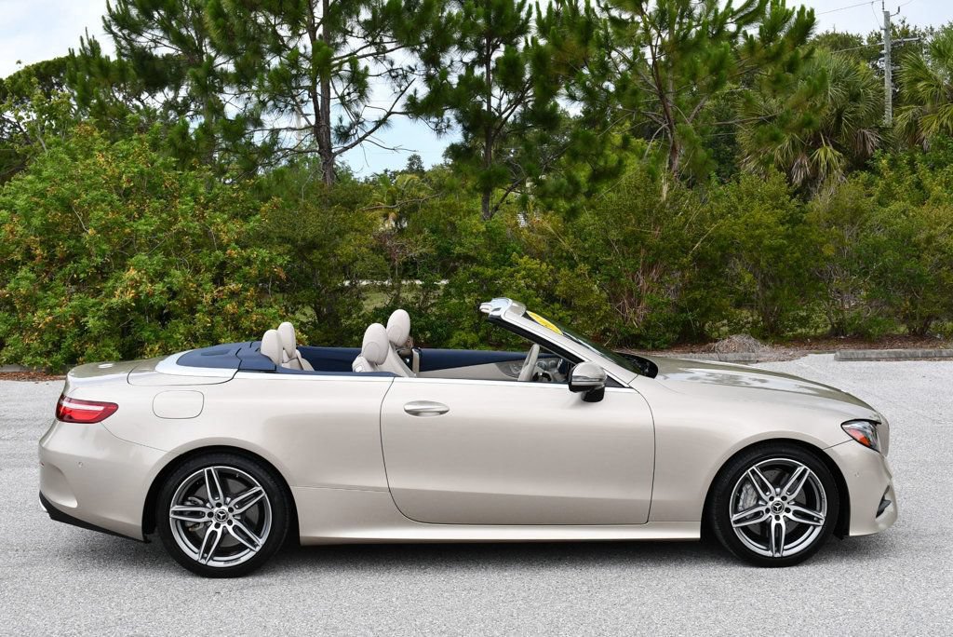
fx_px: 1165
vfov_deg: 30.6
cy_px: 318
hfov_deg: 44.5
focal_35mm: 44
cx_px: 476
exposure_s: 1/250
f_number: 8
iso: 125
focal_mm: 22
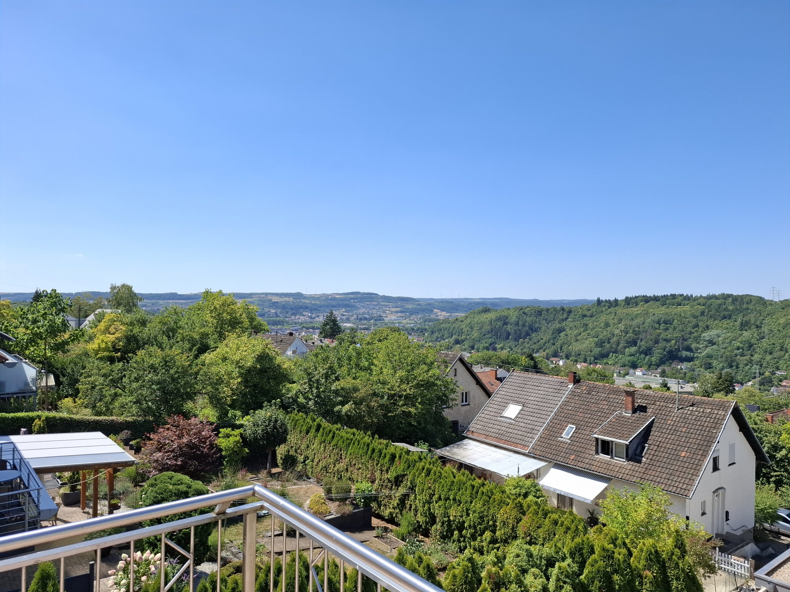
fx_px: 525
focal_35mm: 23
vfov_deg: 58.9
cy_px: 296
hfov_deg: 73.9
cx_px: 395
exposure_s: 1/1748
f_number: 1.8
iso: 50
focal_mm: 5.54
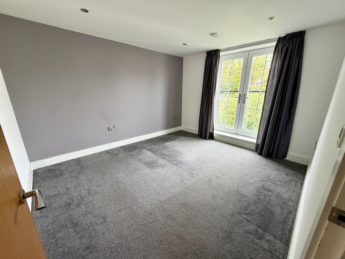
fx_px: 140
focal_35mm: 14
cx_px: 172
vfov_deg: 85.7
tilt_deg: -16.1
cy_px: 130
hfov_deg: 102.1
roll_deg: -0.3
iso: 250
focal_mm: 2.22
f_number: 2.2
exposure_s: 1/121
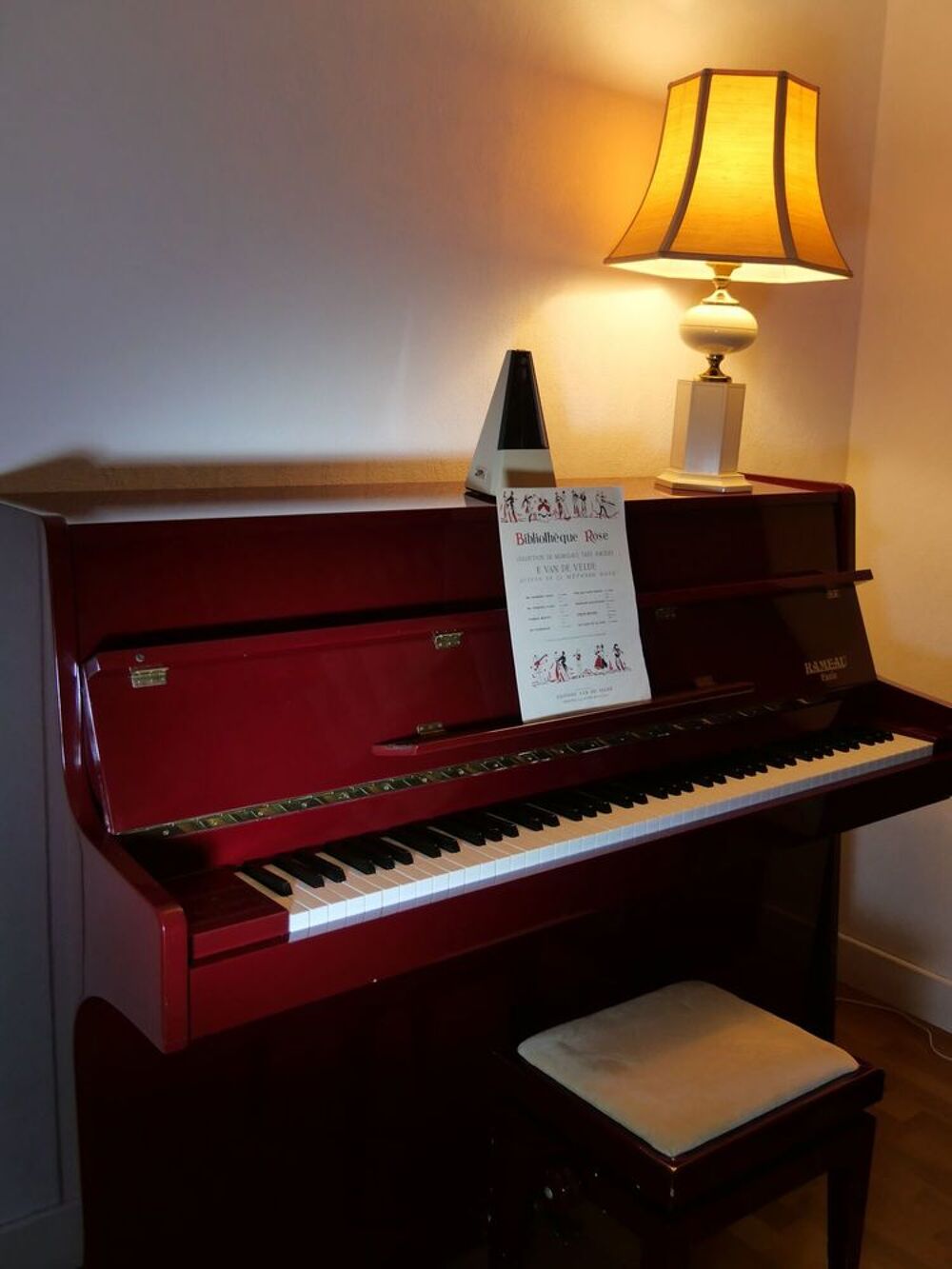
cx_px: 476
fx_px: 1247
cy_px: 634
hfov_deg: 41.8
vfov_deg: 54.0
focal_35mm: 34
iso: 640
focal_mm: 17
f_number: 3.7
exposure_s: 1/60
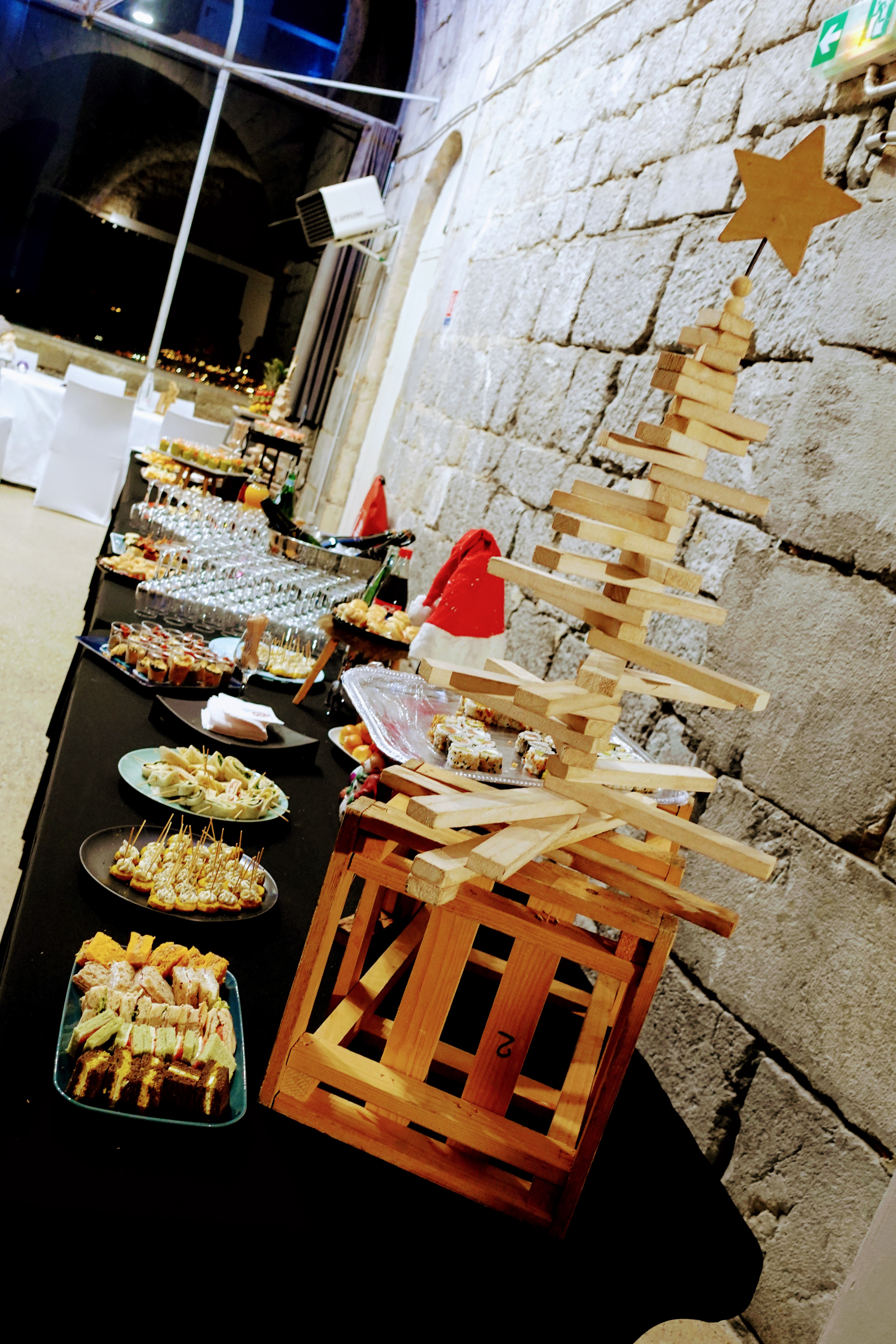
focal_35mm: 31
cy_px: 672
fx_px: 1157
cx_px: 448
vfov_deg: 60.3
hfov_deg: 42.3
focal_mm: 11.92
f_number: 2.5
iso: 800
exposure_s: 1/20
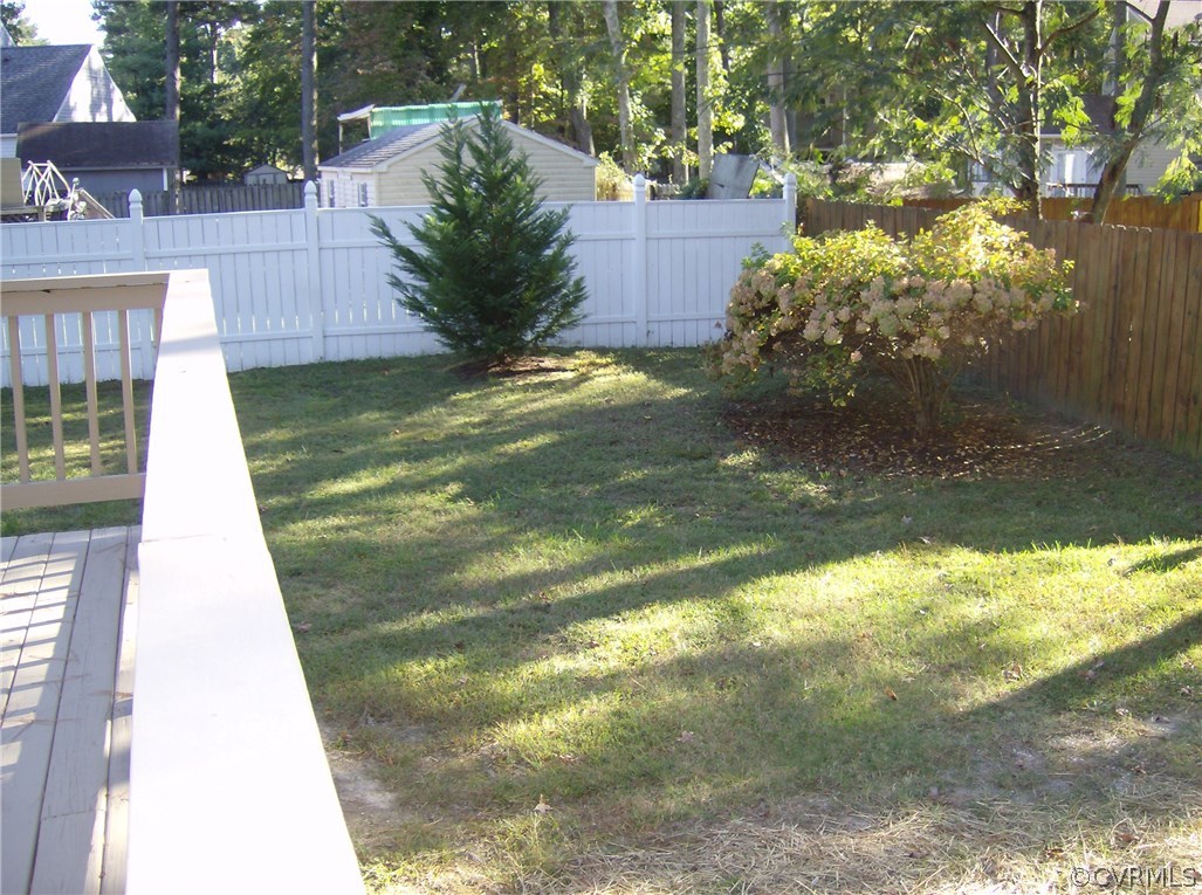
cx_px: 601
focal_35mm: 36
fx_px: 1247
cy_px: 448
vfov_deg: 39.5
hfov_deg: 51.5
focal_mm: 6
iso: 100
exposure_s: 1/122
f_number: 2.8
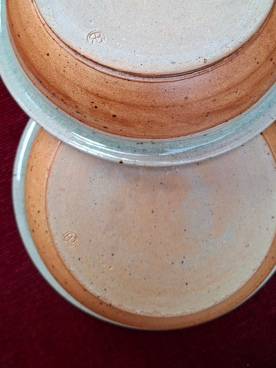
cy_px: 98
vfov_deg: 49.6
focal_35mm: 36
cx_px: 151
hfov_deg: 39.6
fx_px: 383
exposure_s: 1/100
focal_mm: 5.54
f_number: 1.8
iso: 250
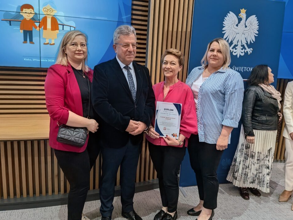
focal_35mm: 26
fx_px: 220
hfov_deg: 67.2
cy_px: 104
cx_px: 137
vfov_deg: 53.0
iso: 122
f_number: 1.7
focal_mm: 4.53
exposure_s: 1/120
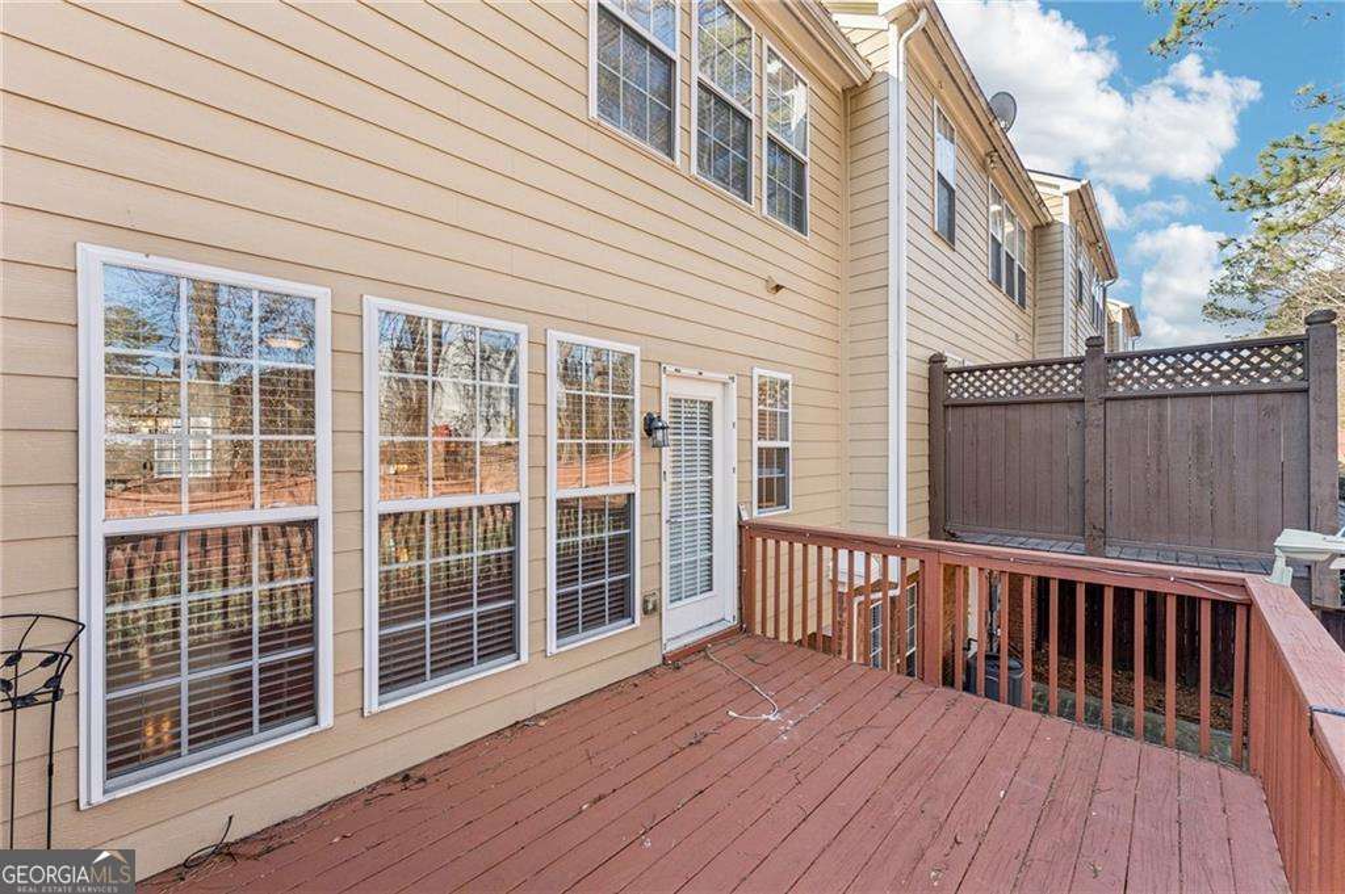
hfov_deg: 104.3
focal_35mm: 14
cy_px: 447
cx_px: 672
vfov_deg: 81.1
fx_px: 523
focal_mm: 14
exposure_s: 1/200
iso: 320
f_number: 8
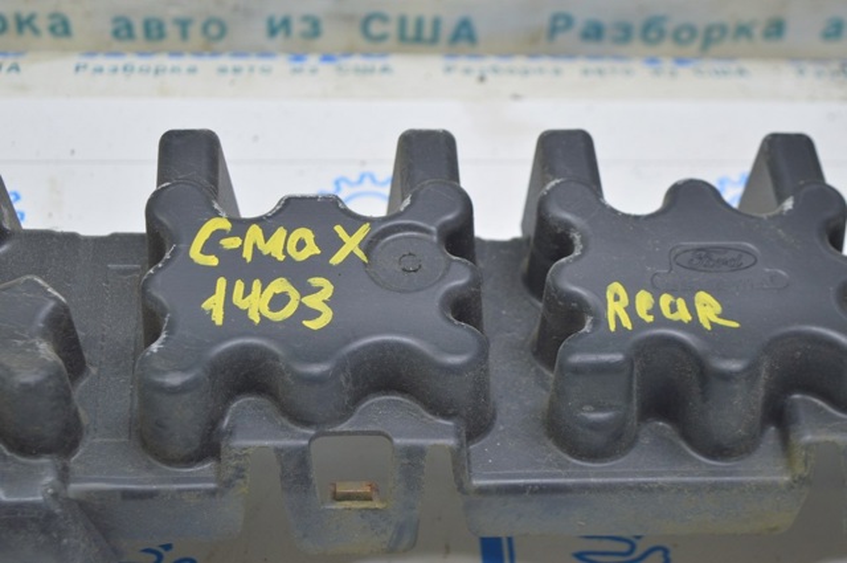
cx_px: 424
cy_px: 282
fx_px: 1621
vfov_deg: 19.7
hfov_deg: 29.3
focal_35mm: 69
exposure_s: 1/20
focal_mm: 46
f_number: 5.6
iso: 400
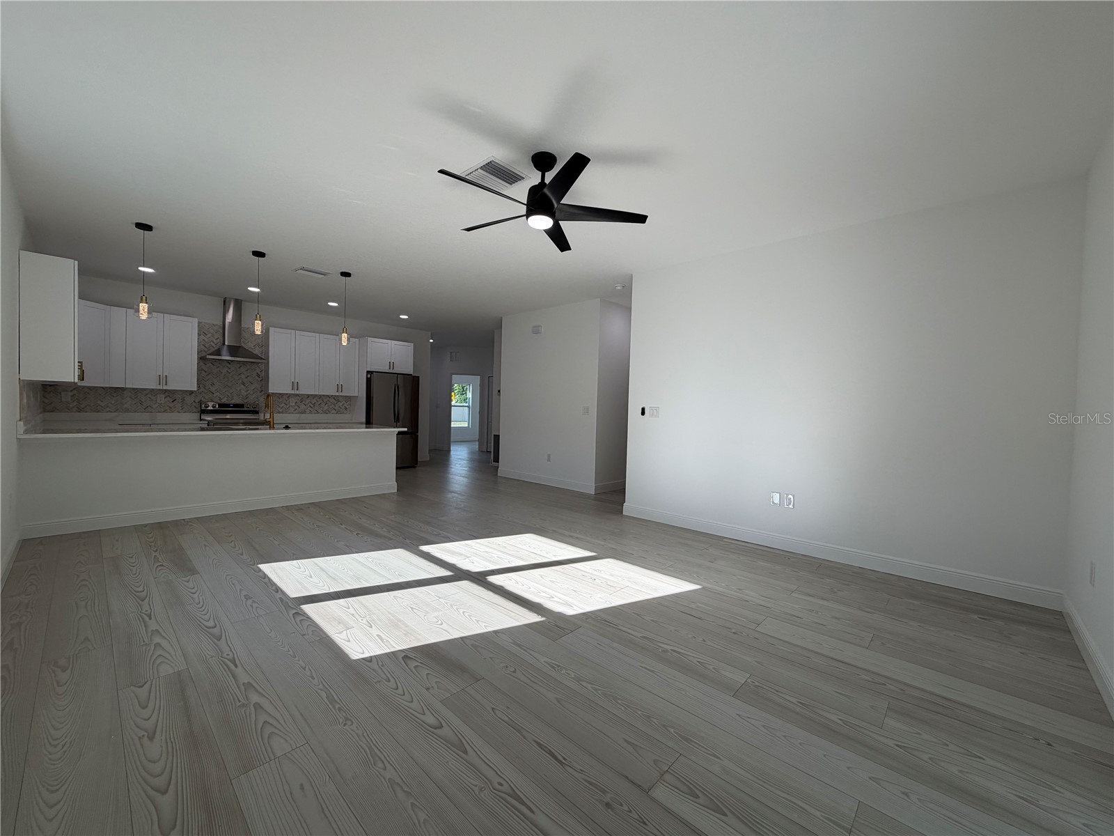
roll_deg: -1.5
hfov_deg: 102.1
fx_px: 451
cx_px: 557
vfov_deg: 85.7
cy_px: 418
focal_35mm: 14
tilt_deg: -1.4
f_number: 2.2
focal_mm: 2.22
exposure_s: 1/233
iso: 40
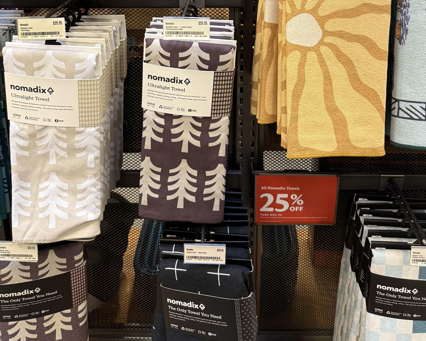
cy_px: 8
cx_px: 208
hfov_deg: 46.8
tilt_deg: -15.3
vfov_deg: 35.0
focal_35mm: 39
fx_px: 492
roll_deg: -0.4
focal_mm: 6.76
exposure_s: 1/60
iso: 320
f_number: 1.78
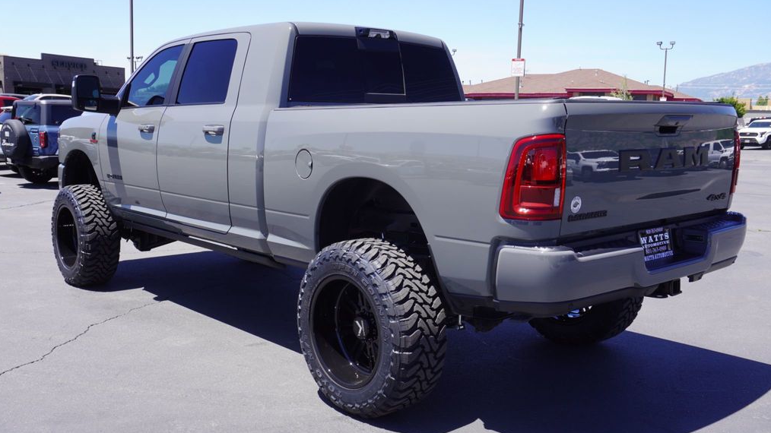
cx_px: 385
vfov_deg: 32.4
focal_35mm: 37
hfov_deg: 54.6
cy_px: 221
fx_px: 747
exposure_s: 1/125
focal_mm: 23
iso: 100
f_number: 8
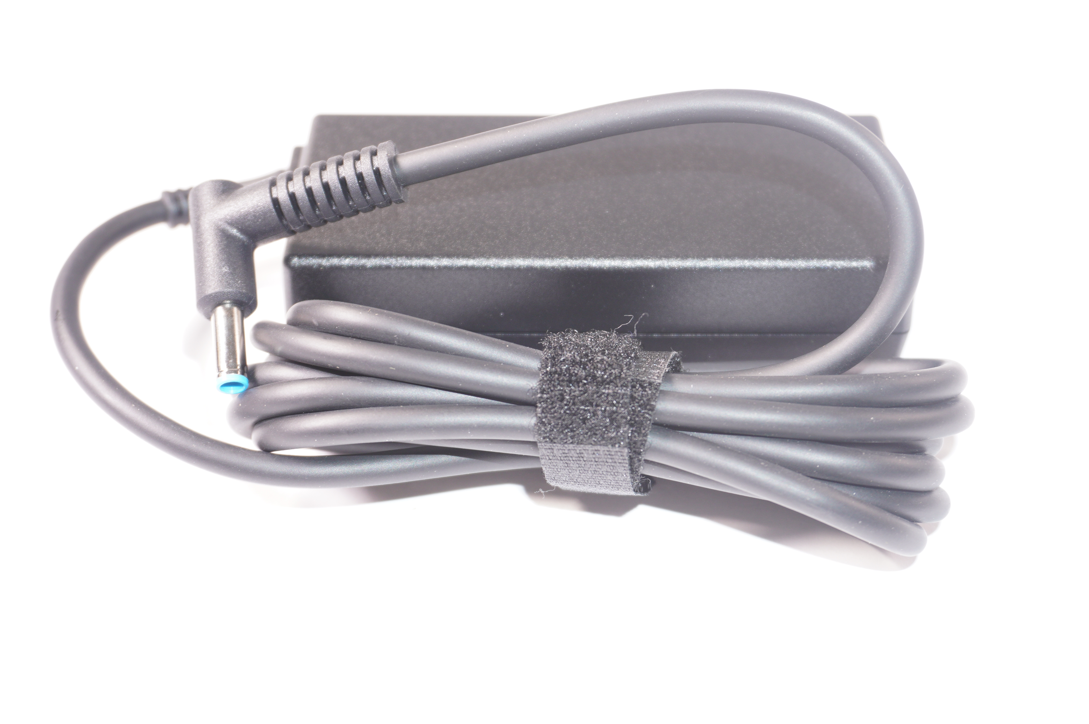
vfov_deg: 28.0
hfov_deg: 41.1
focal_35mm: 48
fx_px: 1451
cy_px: 362
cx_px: 544
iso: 250
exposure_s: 1/60
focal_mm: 32
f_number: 5.6
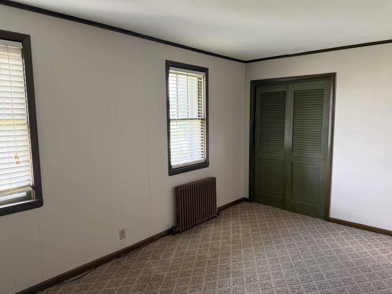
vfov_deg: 56.8
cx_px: 196
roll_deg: +0.2
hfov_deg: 71.6
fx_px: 272
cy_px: 147
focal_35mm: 24
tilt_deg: -6.2
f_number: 1.78
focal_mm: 6.76
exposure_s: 1/60
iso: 250
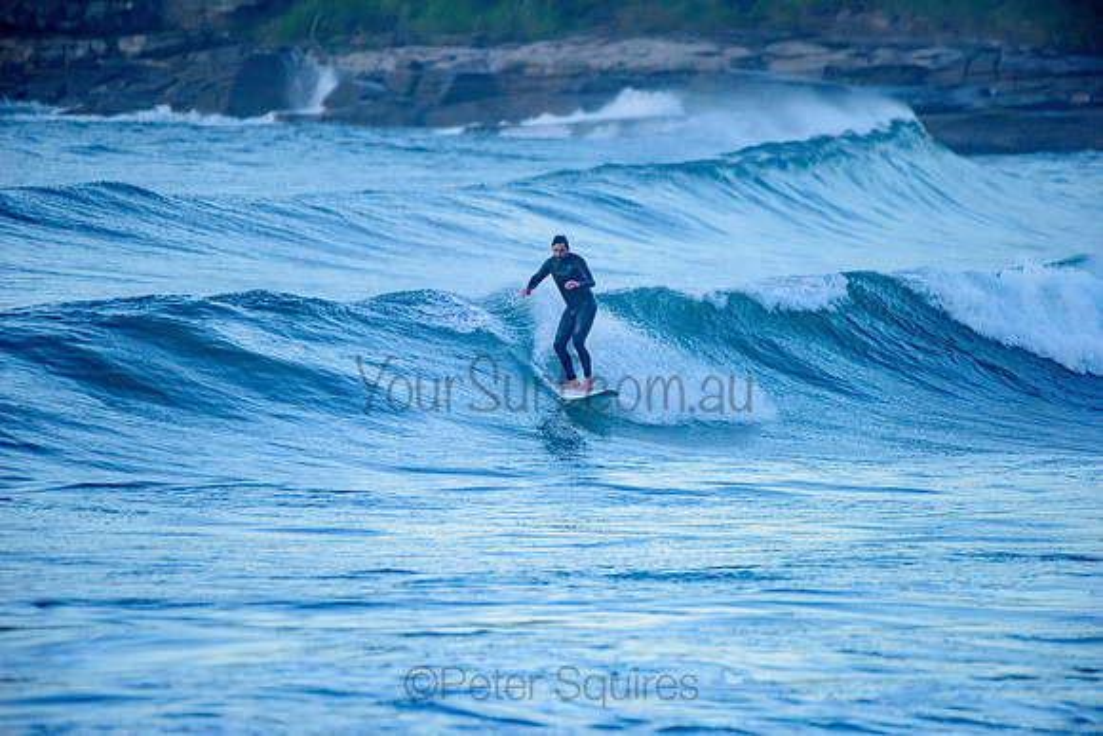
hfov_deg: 4.1
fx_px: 15328
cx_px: 552
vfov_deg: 2.8
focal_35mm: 500
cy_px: 368
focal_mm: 500
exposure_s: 1/1250
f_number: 5.6
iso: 2000
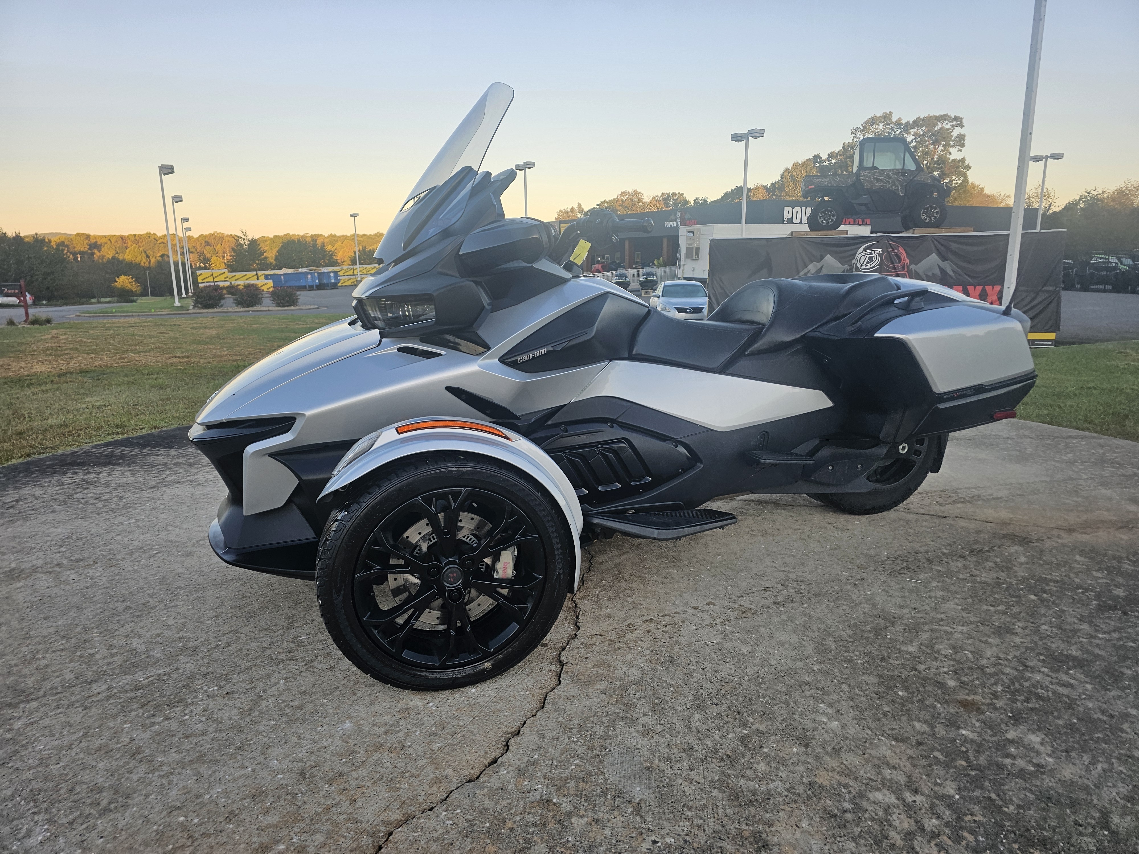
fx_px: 757
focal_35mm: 23
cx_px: 570
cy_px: 427
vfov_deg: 58.9
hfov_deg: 73.9
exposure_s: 1/180
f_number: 1.7
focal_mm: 6.3
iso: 25
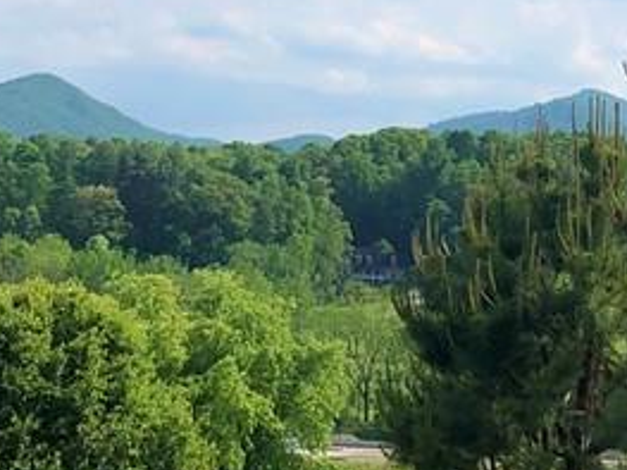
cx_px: 305
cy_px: -31
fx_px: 1973
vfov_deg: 13.3
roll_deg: -3.0
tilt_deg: +6.8
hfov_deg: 18.1
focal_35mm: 109
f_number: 1.8
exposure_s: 1/3205
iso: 20
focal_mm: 4
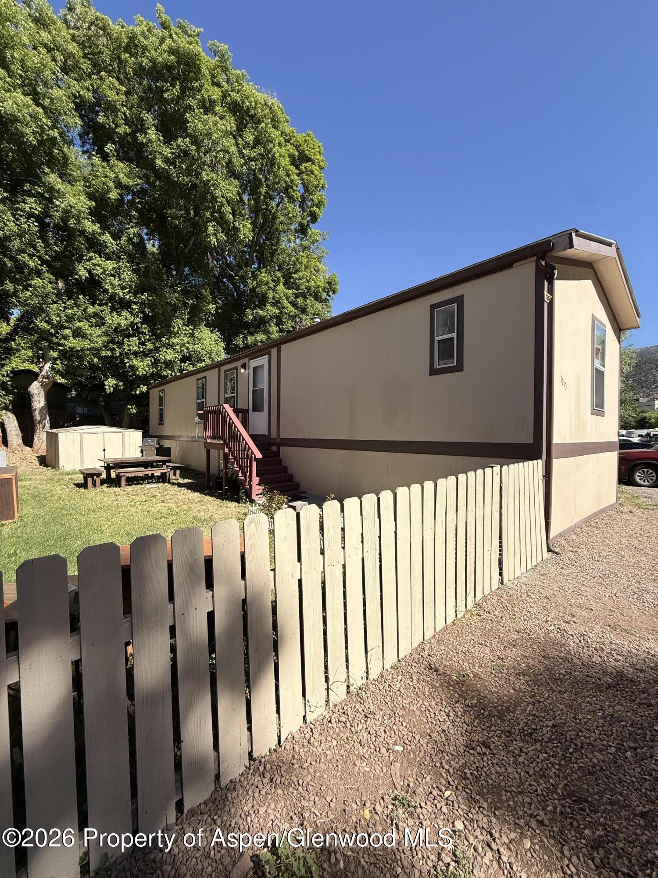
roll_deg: -0.8
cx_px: 329
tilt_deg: -0.2
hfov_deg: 85.7
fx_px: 355
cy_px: 439
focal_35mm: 14
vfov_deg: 102.1
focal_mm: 2.22
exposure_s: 1/2092
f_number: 2.2
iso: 50
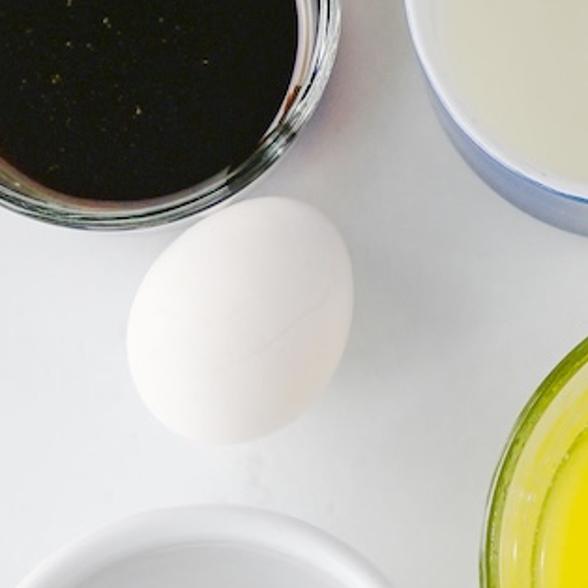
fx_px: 4689
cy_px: 483
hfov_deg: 7.1
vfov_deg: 7.2
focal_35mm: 244
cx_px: 742
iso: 180
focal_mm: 50
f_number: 4
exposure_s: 1/125
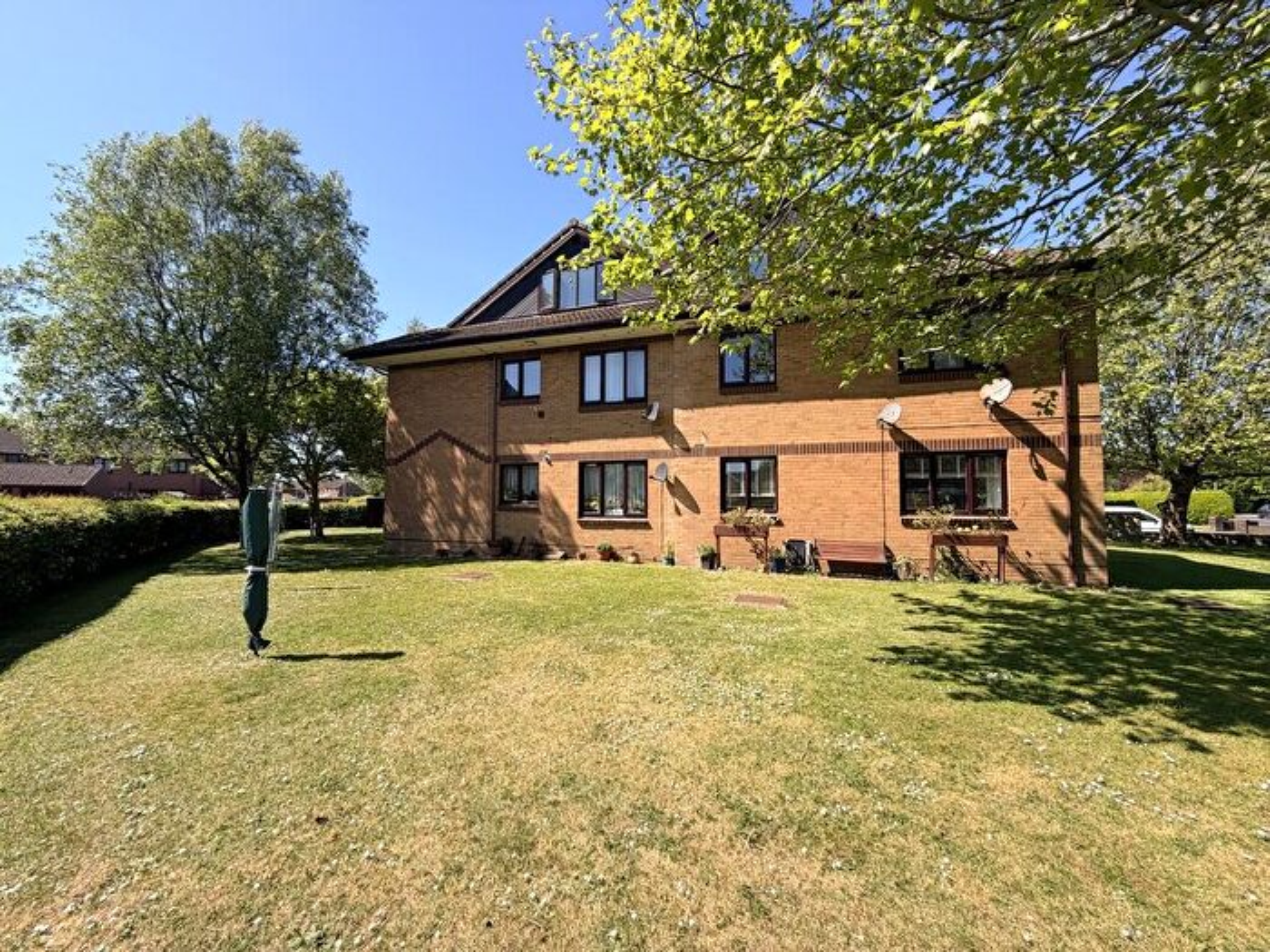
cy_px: 476
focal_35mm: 14
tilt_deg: +3.5
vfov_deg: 85.7
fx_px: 514
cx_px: 635
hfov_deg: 102.1
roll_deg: +0.0
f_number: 2.2
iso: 40
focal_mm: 2.22
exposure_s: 1/770
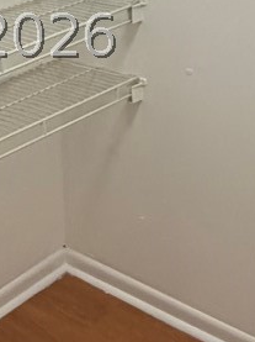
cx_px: 43
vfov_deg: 23.5
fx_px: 797
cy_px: 36
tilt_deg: -17.6
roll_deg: +2.1
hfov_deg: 18.0
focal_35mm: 81
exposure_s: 1/120
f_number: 2.2
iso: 200
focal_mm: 2.22
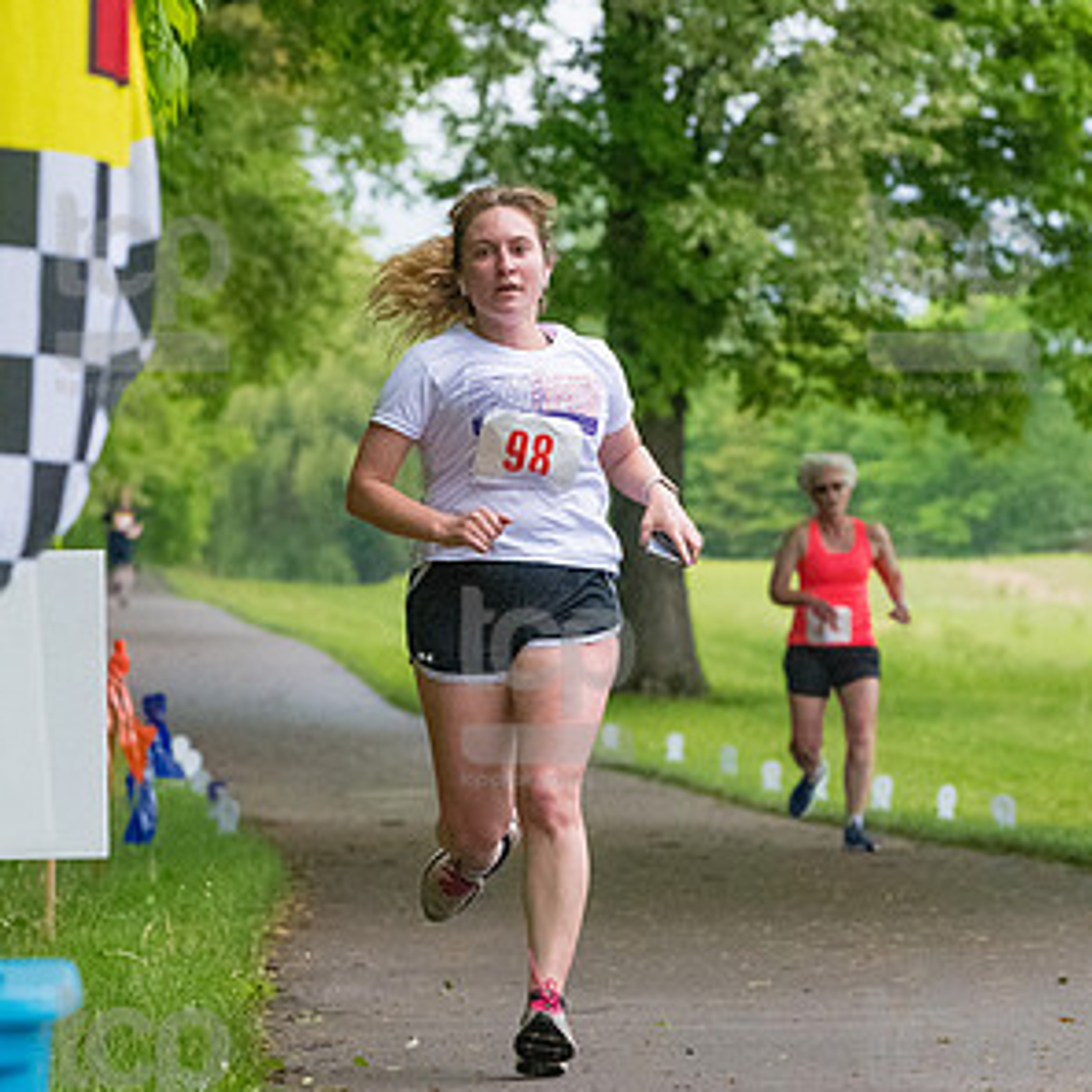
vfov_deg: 6.3
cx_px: 548
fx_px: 9993
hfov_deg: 6.3
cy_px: 686
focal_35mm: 280
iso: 6400
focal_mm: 145
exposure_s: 1/1250
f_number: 5.6
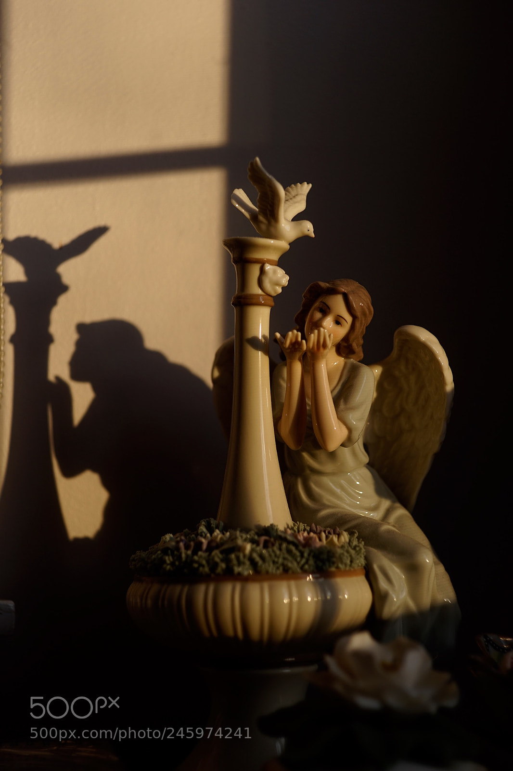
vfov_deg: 39.6
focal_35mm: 50
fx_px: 1069
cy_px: 386
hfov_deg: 27.0
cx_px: 256
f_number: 2
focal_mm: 50
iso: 100
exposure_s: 1/200
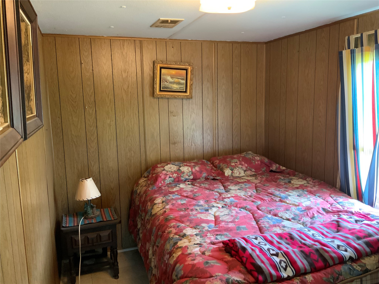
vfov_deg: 48.2
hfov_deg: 61.7
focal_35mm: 29
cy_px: 142
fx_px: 318
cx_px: 190
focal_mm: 3
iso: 320
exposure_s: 1/40
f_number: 1.8
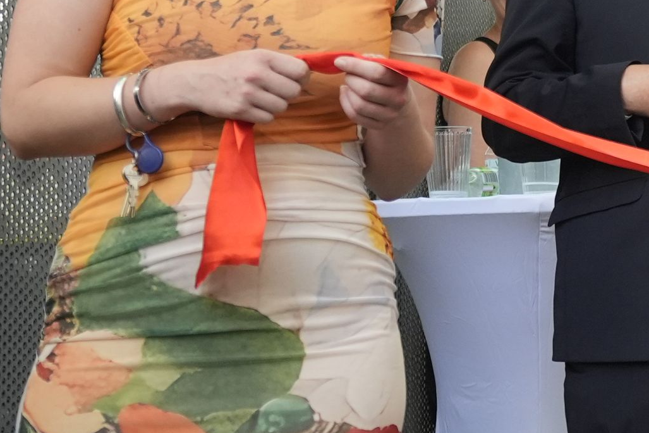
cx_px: 1129
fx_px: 2036
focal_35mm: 113
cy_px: 210
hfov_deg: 15.7
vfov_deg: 12.1
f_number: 2.8
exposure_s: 1/640
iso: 1250
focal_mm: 29
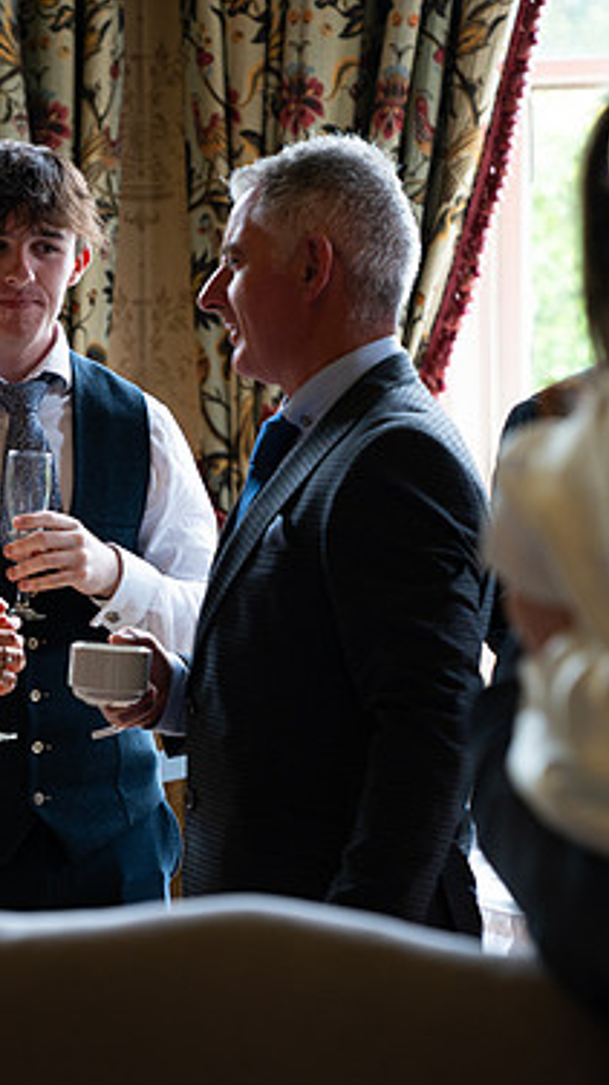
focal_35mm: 110
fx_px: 3164
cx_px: 139
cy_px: 555
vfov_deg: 19.5
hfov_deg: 11.0
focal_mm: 68
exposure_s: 1/160
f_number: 2.8
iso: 800
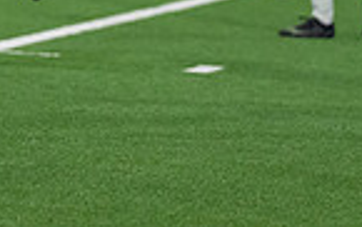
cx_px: -20
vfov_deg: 1.8
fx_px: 7092
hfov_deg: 2.9
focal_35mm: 718
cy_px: -251
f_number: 3.2
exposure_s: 1/1250
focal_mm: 176
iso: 5000
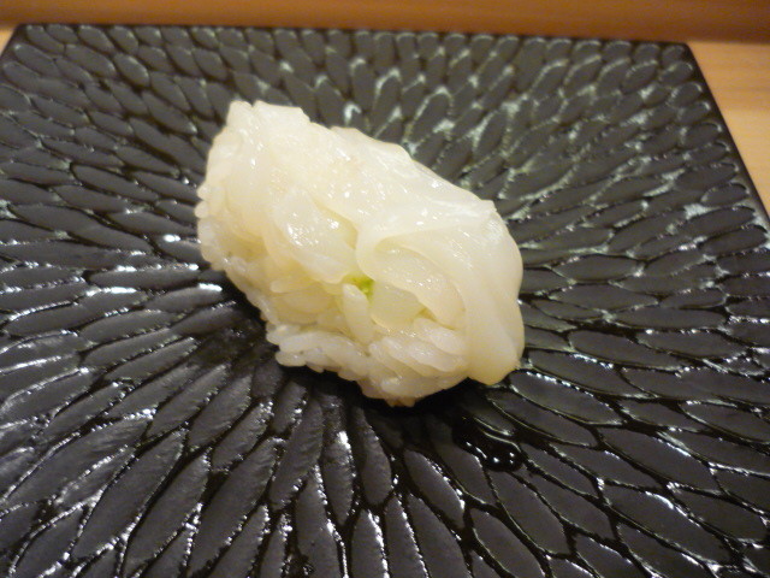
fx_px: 734
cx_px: 385
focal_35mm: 33
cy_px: 289
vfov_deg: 42.9
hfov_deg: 55.4
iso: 400
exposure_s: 1/30
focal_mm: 5.5
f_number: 2.8
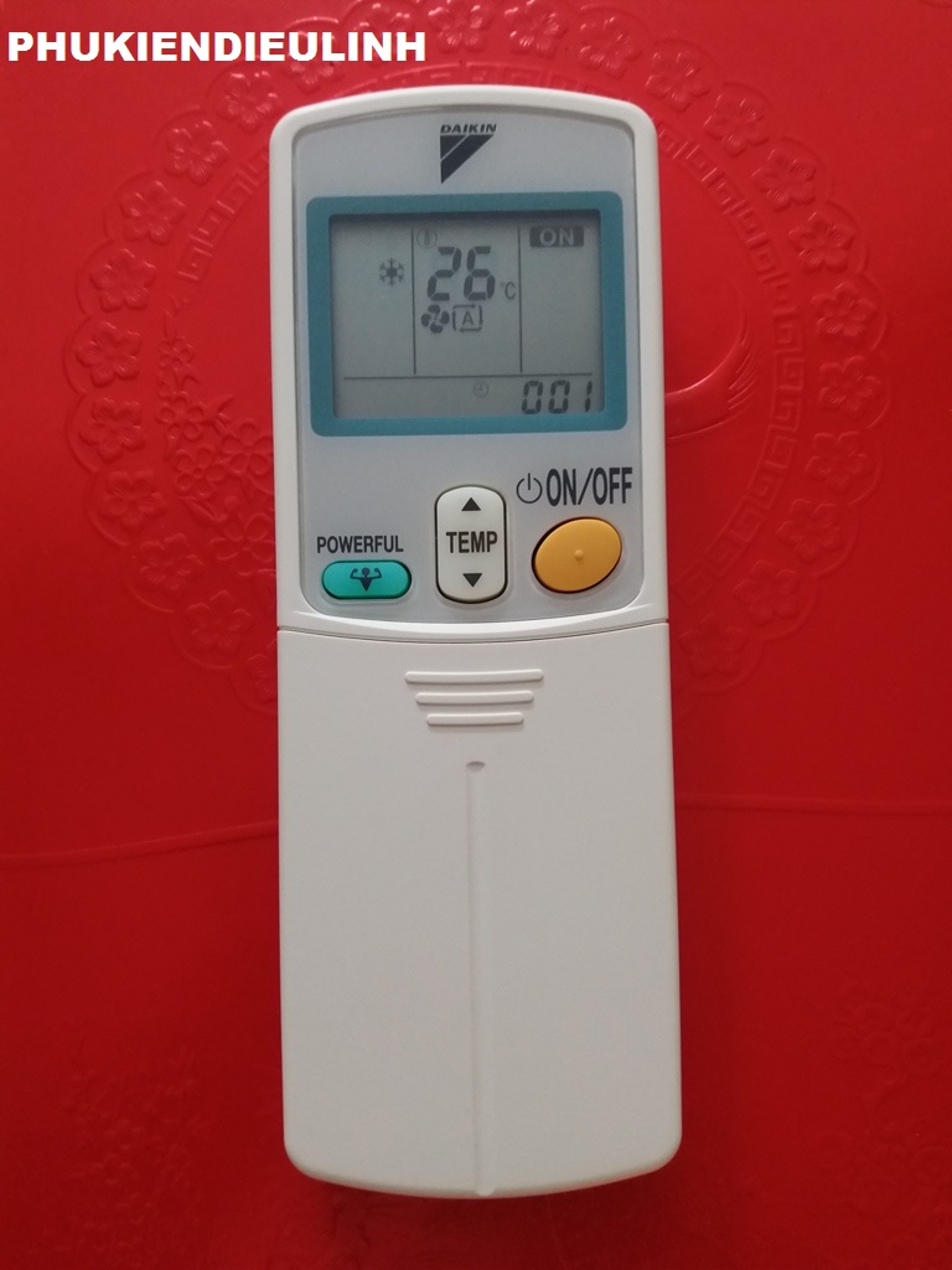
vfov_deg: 65.3
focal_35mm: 27
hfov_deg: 51.4
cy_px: 635
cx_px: 476
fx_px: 990
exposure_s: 1/10
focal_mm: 3.7
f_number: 1.9
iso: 160
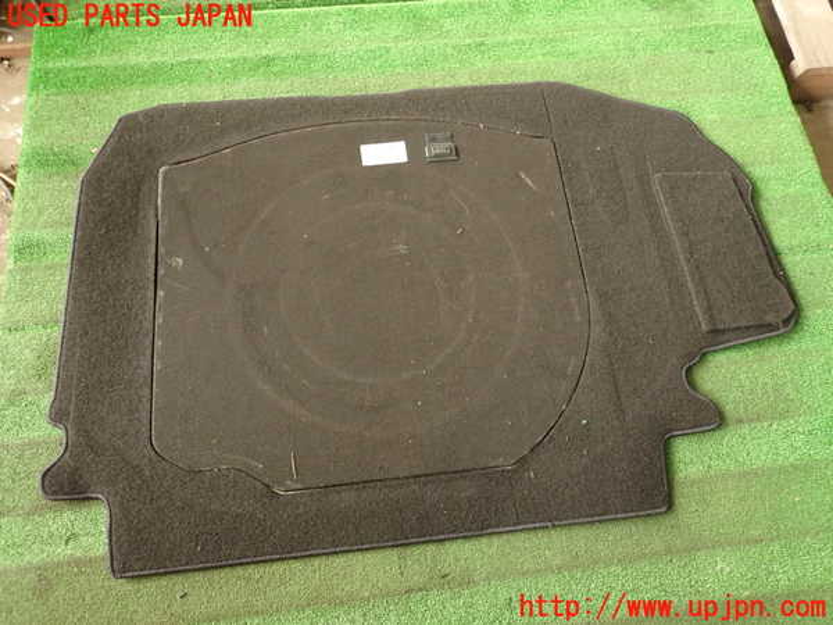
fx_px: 602
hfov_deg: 69.4
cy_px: 312
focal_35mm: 25
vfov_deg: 54.9
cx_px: 416
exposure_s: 1/50
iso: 200
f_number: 2
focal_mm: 4.5
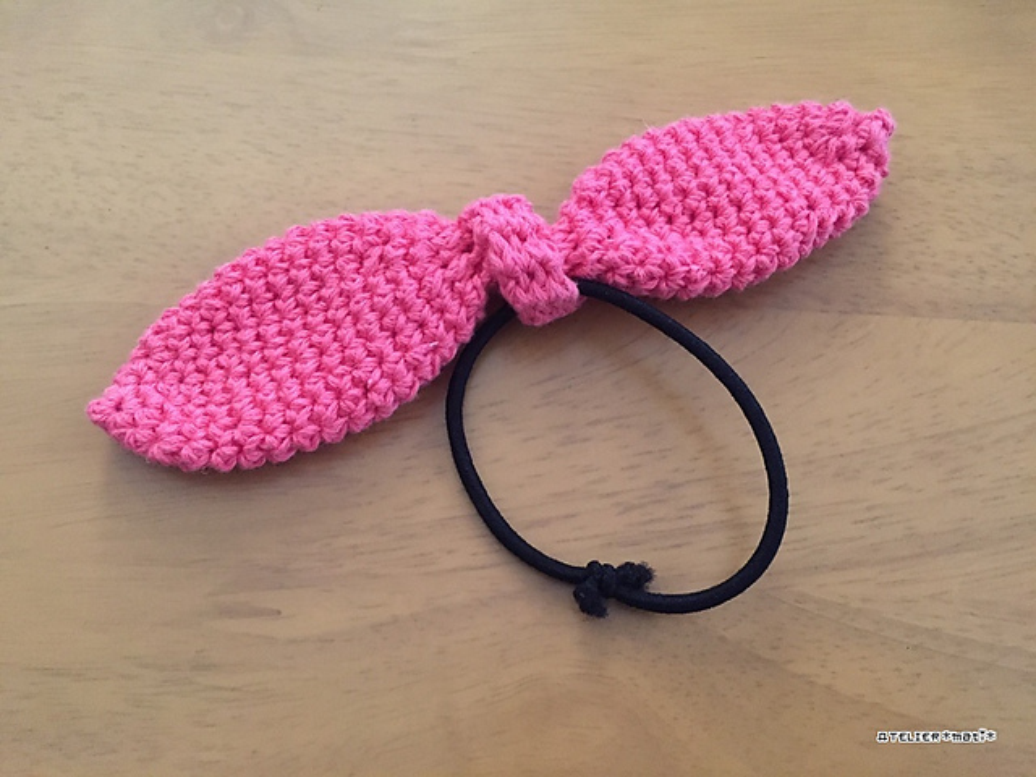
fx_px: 868
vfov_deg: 48.2
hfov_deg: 61.7
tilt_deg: -72.1
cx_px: 518
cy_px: 388
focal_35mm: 29
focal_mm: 4.15
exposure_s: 1/15
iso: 320
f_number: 2.2
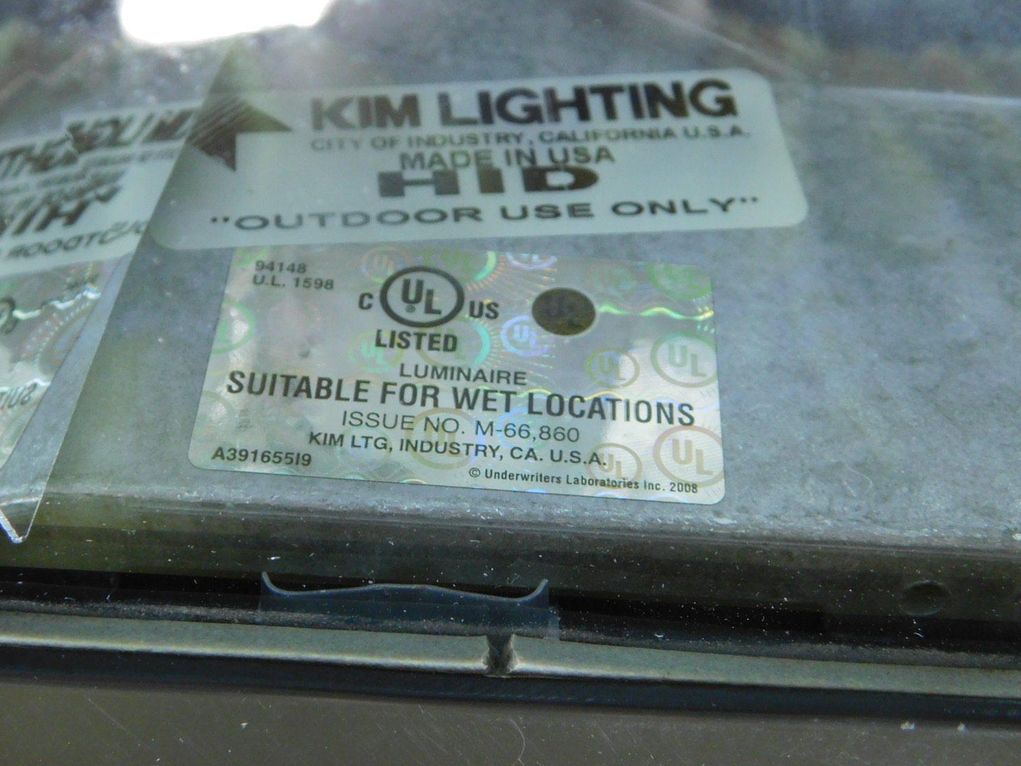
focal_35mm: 49
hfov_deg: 38.9
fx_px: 1445
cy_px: 382
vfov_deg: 29.7
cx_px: 486
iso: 400
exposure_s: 1/25
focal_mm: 8
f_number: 3.7
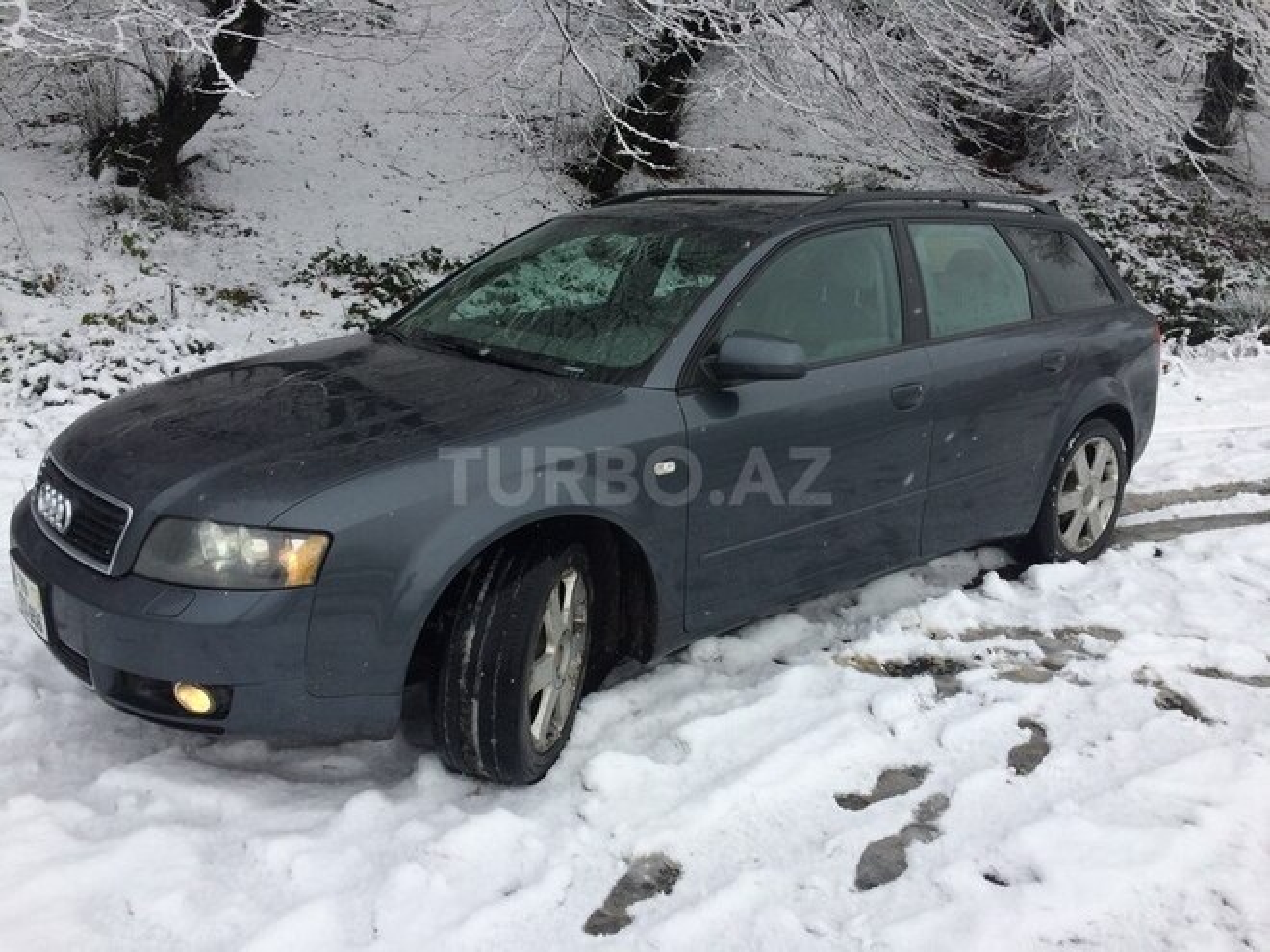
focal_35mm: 29
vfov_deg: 48.2
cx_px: 635
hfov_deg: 61.7
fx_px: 1064
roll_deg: -1.3
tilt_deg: -16.0
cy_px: 476
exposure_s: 1/441
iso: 32
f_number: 2.2
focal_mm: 4.15
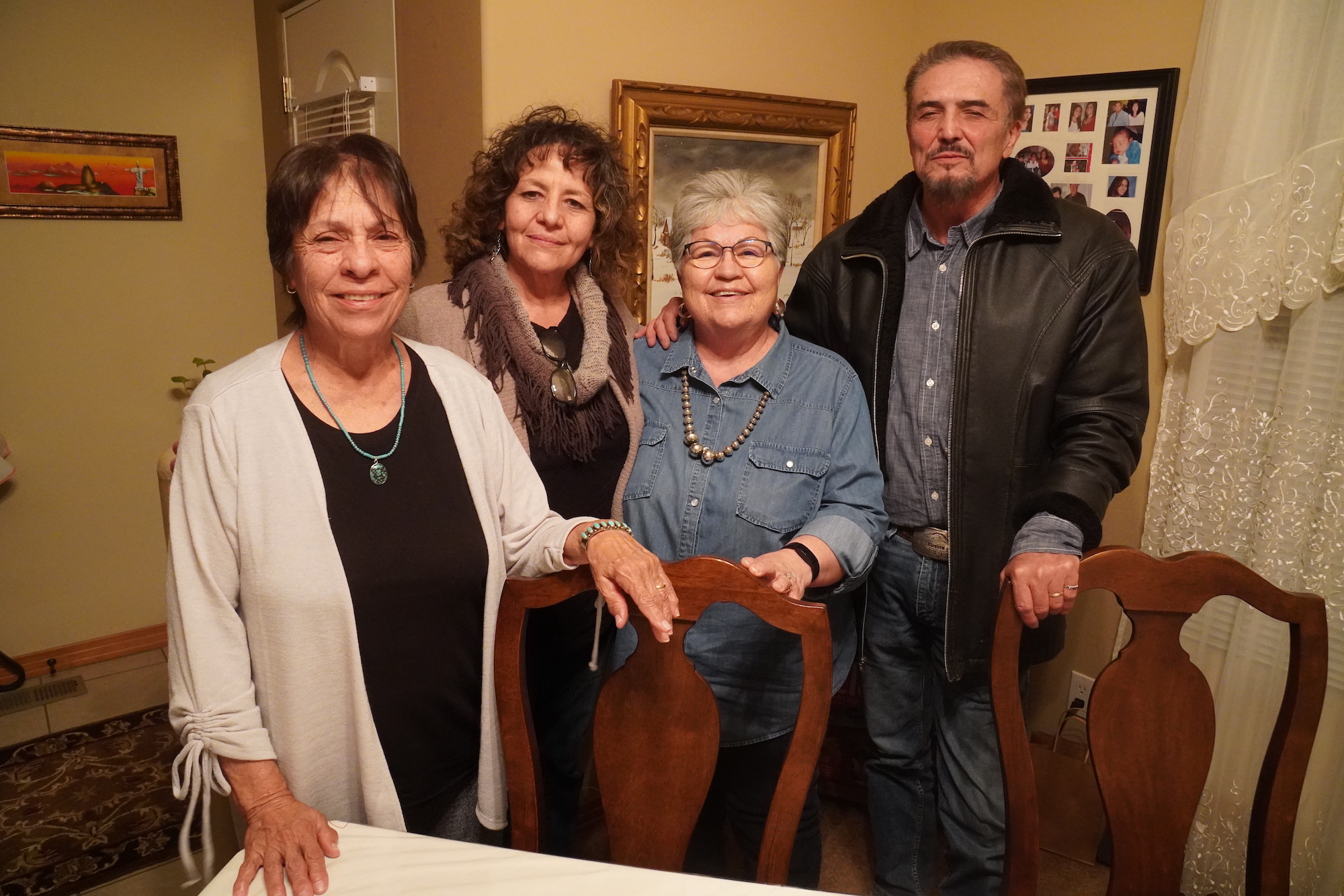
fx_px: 896
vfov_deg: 53.1
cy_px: 448
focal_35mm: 24
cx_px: 672
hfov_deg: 73.7
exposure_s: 1/30
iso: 4000
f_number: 6.3
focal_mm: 16
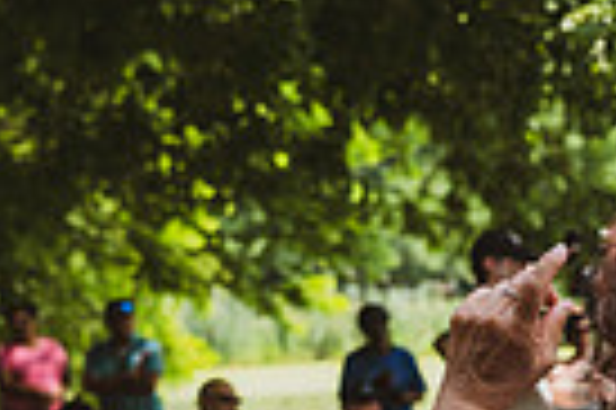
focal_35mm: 149
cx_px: 1174
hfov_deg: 12.4
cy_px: 541
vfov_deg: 9.0
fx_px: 2546
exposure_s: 1/1600
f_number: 4
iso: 640
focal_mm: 35
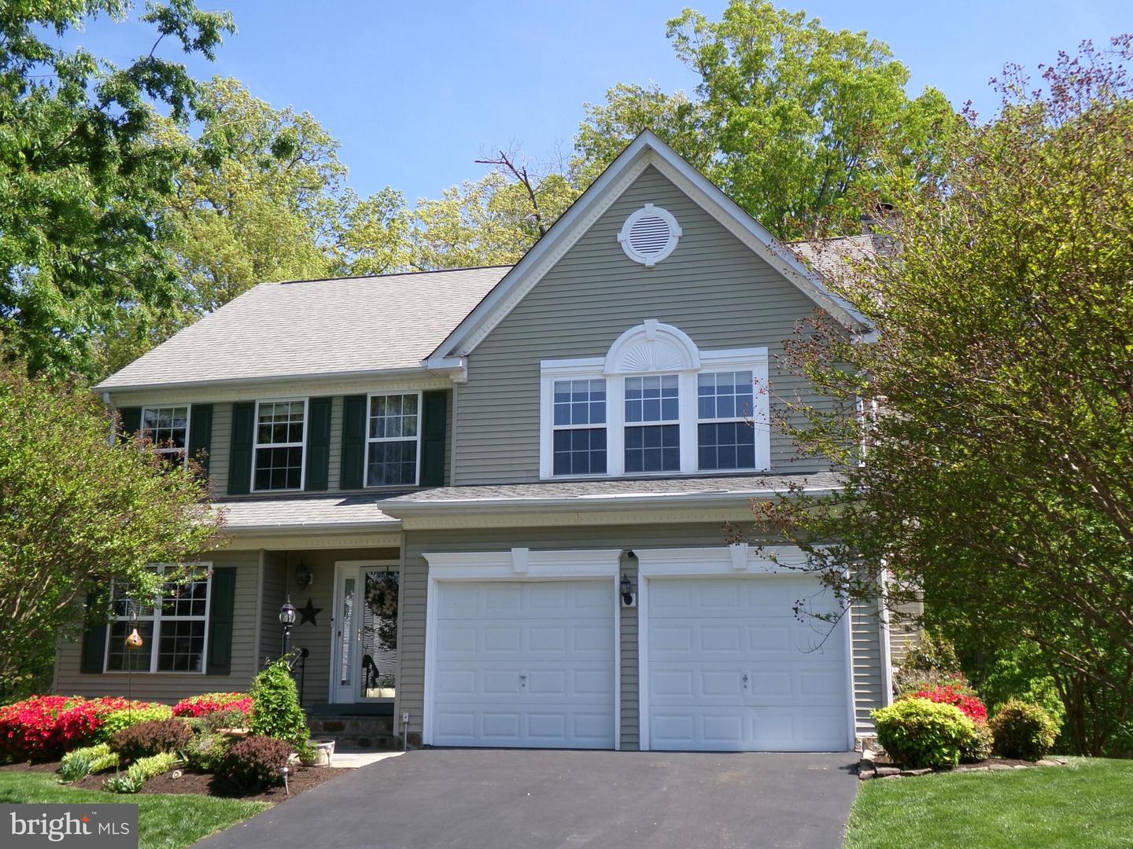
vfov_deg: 38.7
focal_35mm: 37
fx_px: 1211
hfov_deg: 50.1
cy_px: 424
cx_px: 566
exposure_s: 1/350
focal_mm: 6.6
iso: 100
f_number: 4
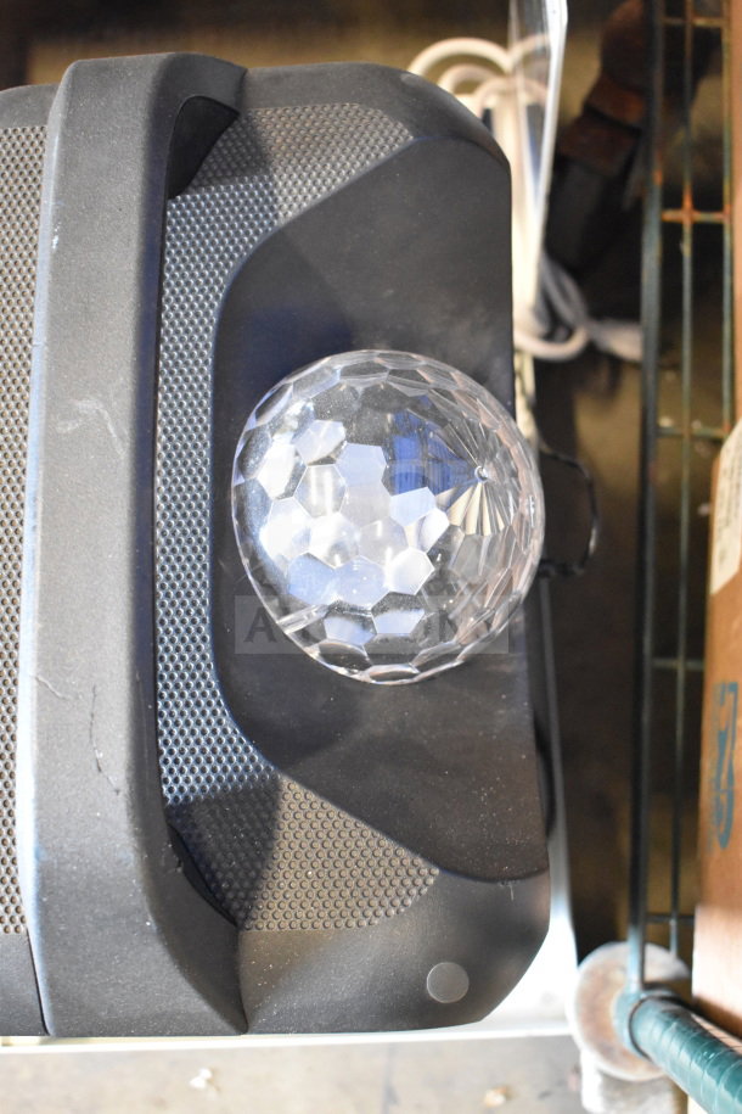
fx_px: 1298
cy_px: 557
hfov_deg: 31.9
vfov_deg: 46.4
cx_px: 371
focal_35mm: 42
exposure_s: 1/50
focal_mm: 28
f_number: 4.2
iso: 5600
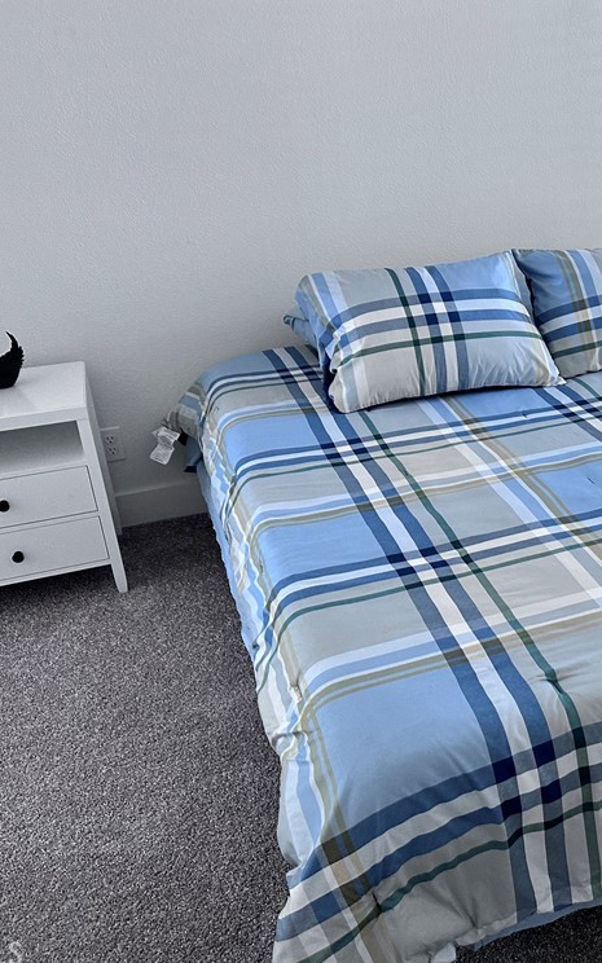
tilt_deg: -23.7
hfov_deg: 34.0
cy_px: 475
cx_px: 561
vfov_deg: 55.3
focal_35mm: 35
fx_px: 919
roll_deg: +0.8
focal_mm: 6.86
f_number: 1.78
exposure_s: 1/121
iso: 200
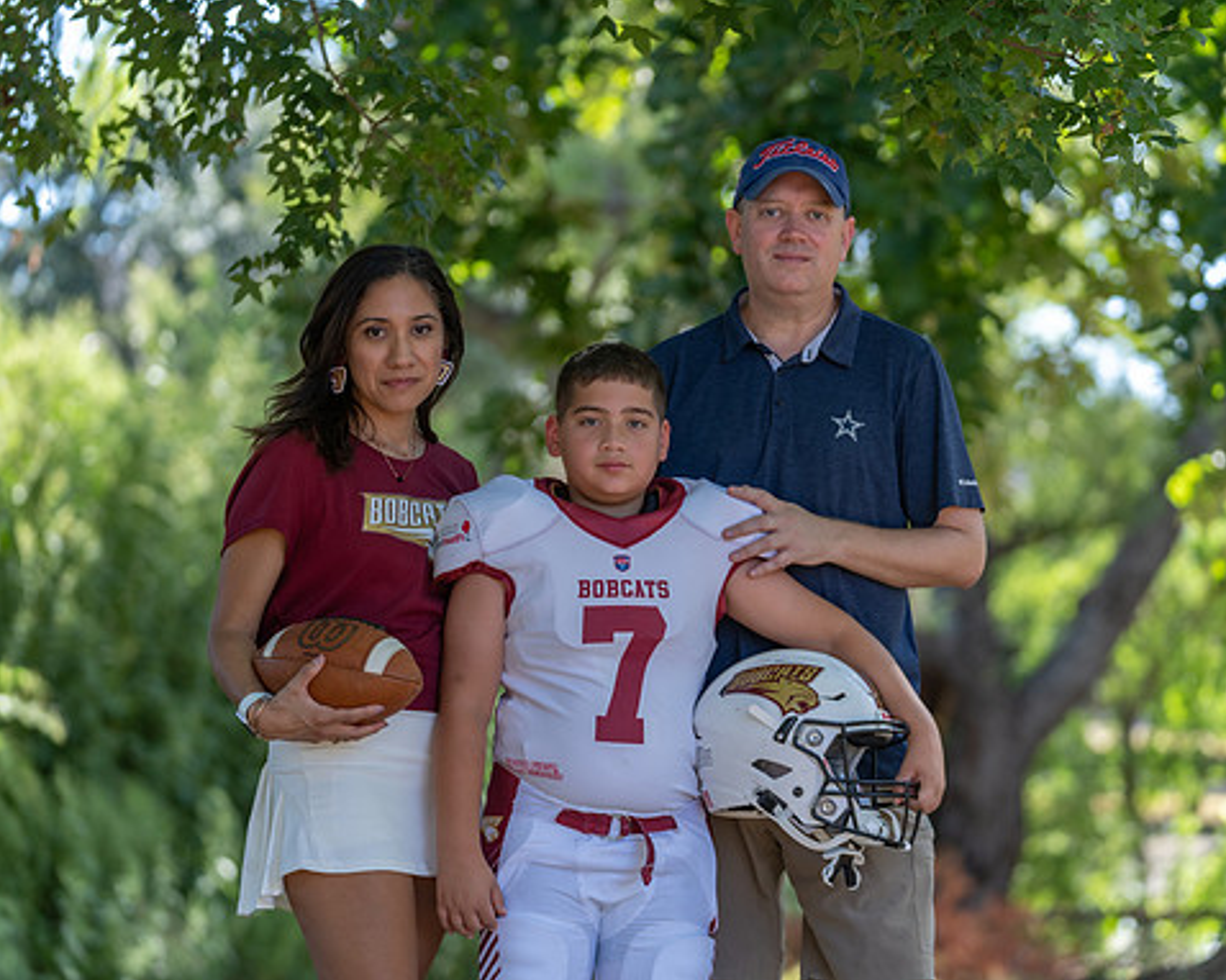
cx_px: 618
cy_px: 491
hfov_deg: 15.6
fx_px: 4461
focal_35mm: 123
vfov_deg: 12.5
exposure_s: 1/320
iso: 160
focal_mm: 108
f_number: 2.8
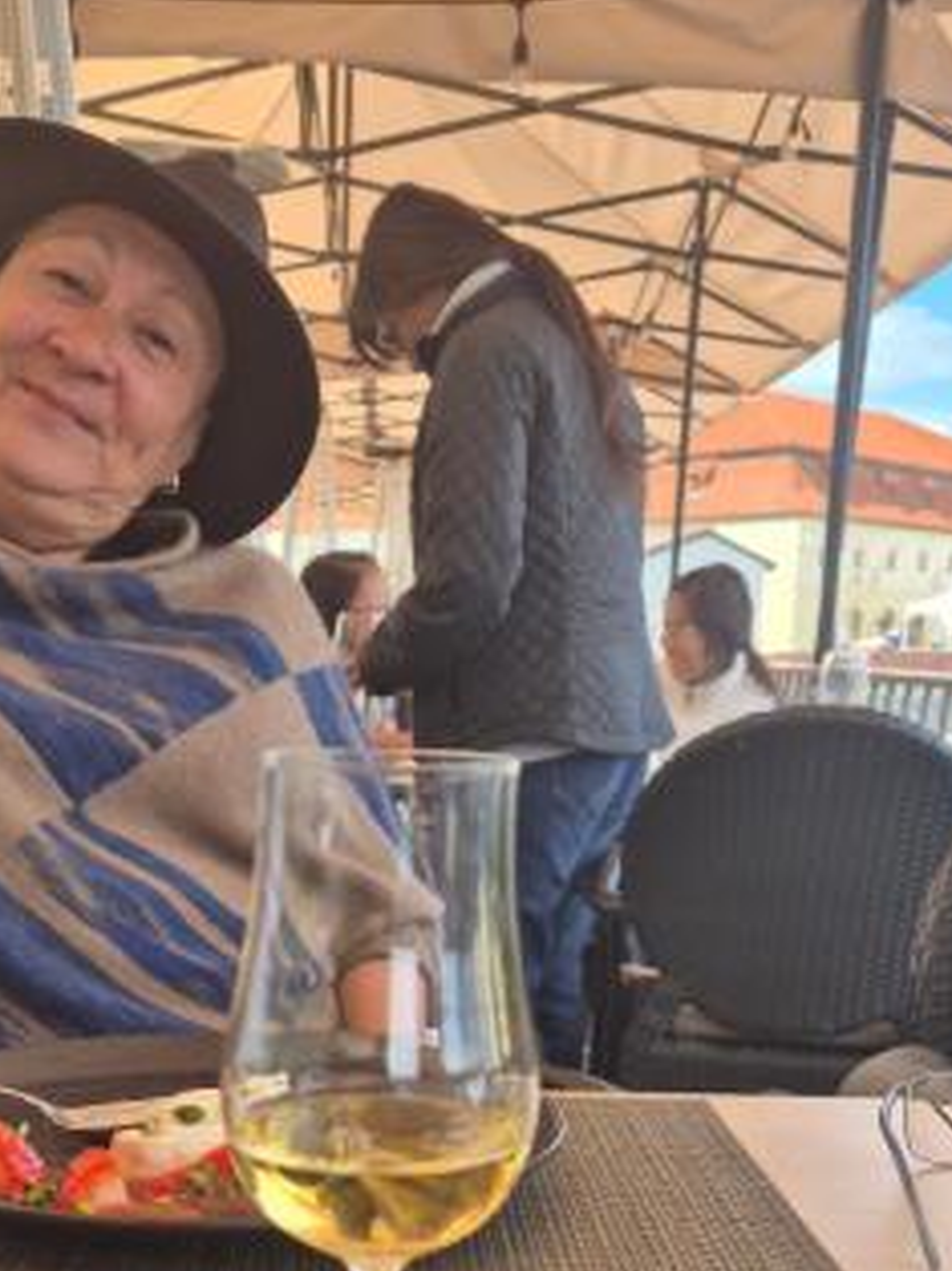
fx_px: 1616
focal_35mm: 44
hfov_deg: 32.7
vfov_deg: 39.2
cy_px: 1198
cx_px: 352
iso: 25
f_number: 1.8
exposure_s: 1/594
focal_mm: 5.4
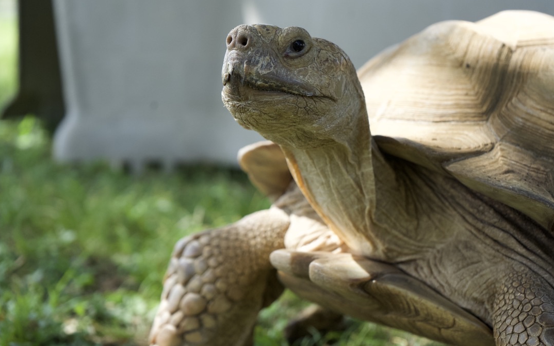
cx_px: 279
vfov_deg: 19.4
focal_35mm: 67
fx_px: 1011
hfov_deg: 30.6
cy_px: 169
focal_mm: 65
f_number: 5.6
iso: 2000
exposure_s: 1/2000
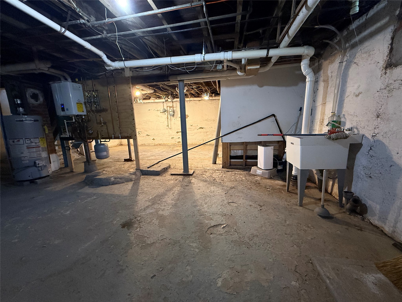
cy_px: 151
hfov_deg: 102.1
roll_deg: +2.0
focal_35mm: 14
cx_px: 201
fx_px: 163
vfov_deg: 85.7
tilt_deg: -10.4
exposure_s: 1/60
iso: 500
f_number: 2.2
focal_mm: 2.22
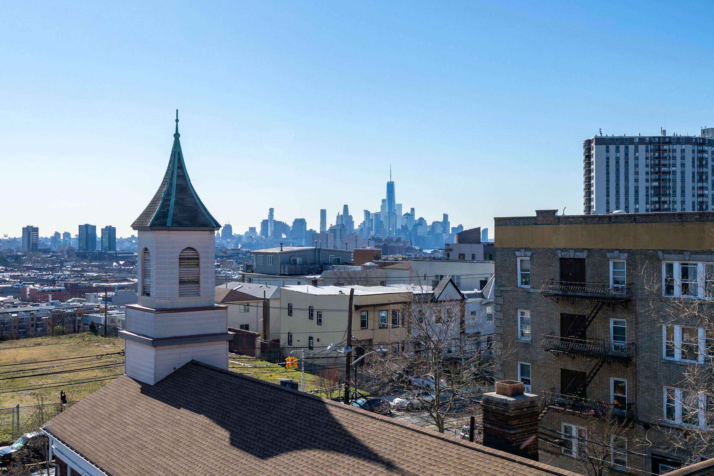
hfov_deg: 50.7
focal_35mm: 38
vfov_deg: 35.0
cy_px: 225
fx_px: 753
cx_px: 355
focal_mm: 24
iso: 500
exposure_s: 1/2000
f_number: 6.3
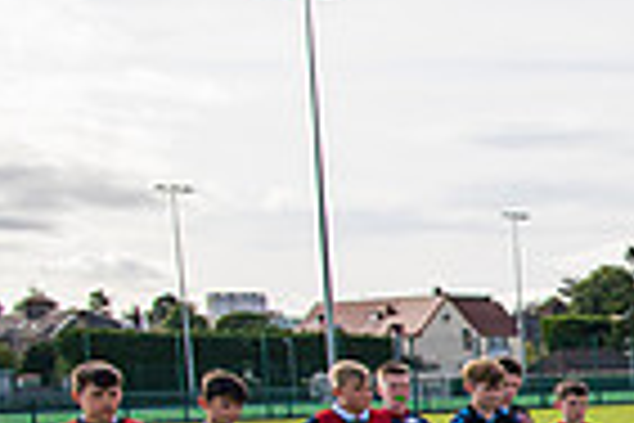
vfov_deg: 16.0
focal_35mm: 82
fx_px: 1444
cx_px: 1259
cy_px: 511
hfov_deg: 17.7
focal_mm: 20
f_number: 4
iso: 250
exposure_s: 1/2000
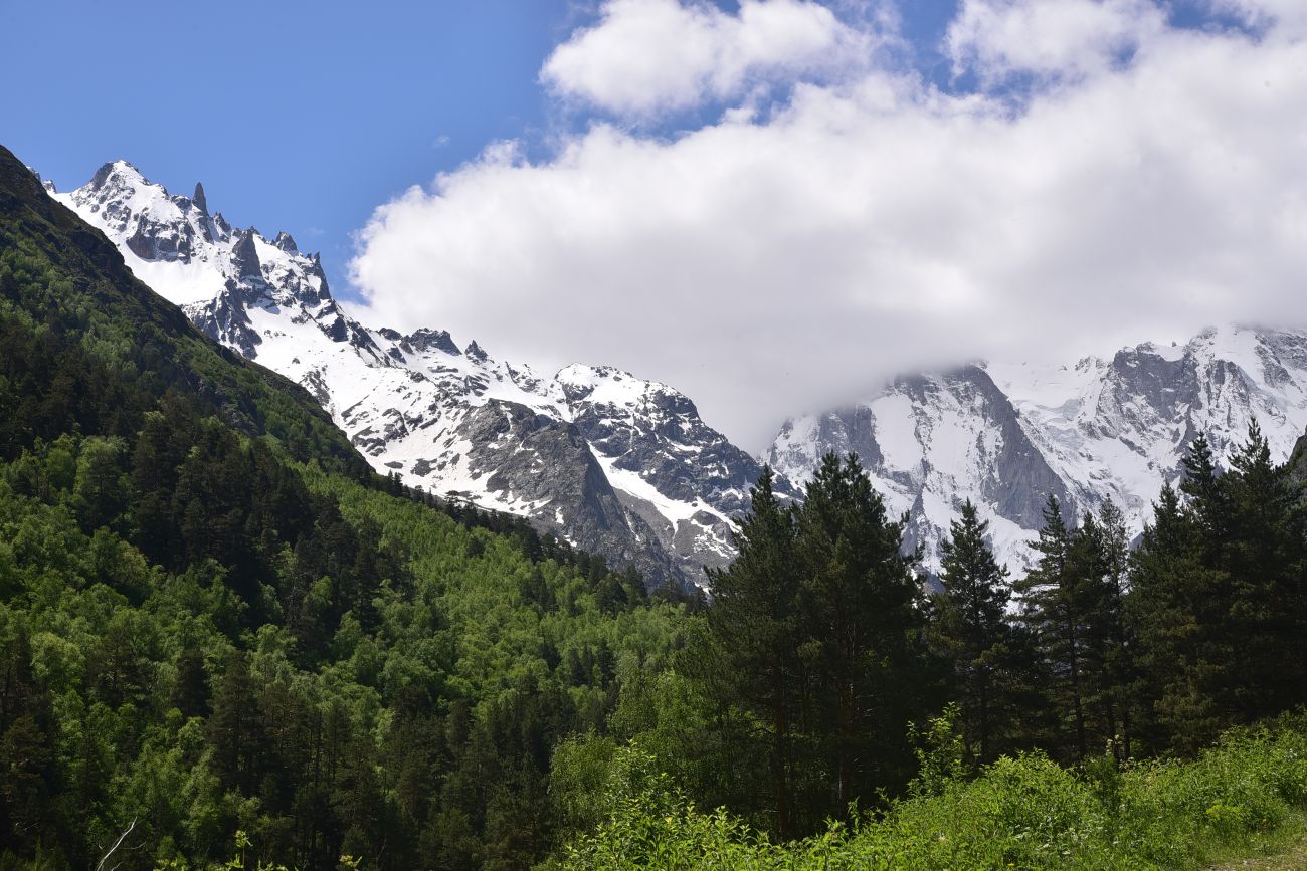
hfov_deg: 35.6
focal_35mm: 56
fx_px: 2033
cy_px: 436
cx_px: 654
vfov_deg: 24.2
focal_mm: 56
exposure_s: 1/125
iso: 100
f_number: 14
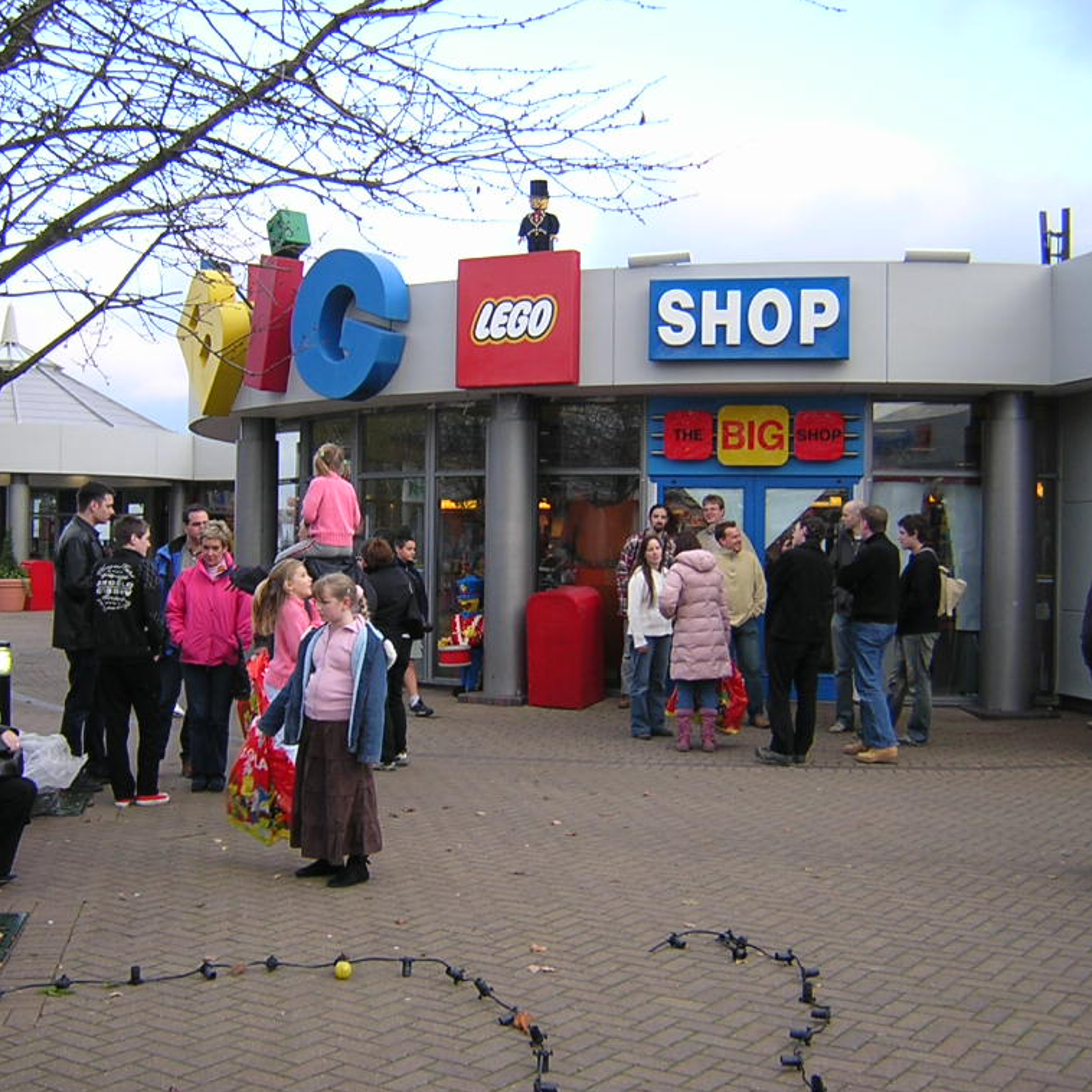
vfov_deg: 39.2
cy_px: 540
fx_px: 1535
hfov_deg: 39.2
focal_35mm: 43
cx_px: 529
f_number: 2.6
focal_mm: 4.7
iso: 100
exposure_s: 1/108
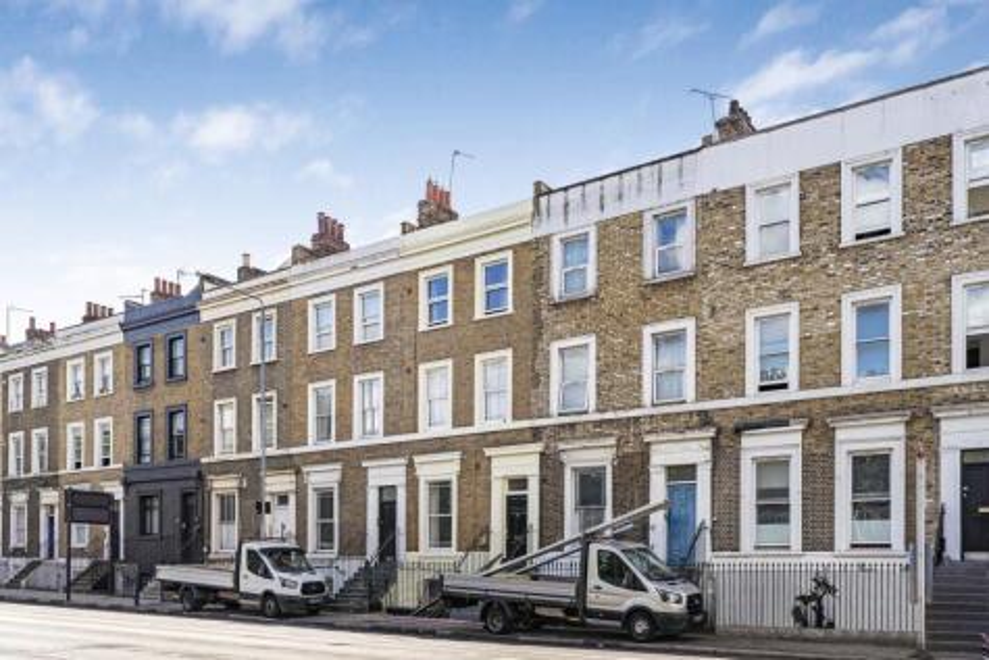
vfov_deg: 46.4
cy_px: 330
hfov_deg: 65.5
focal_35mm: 28
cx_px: 494
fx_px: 769
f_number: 8
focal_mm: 28
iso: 320
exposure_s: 1/800
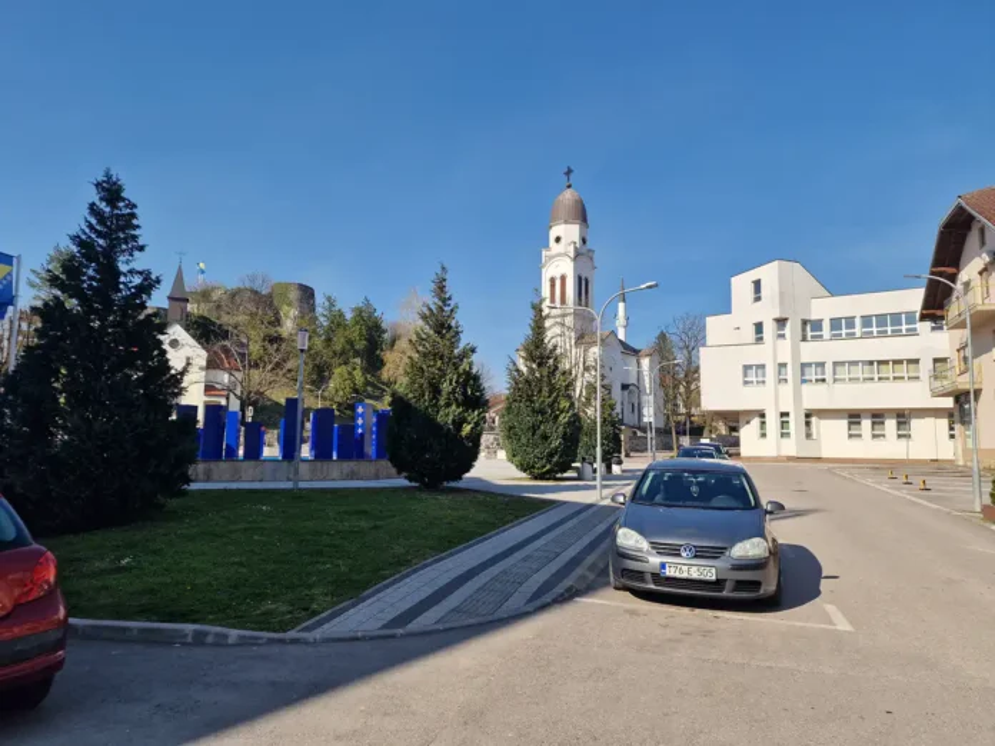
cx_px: 498
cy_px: 373
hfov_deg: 73.9
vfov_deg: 58.9
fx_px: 661
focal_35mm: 23
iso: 50
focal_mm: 6.4
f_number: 1.8
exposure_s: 1/1216
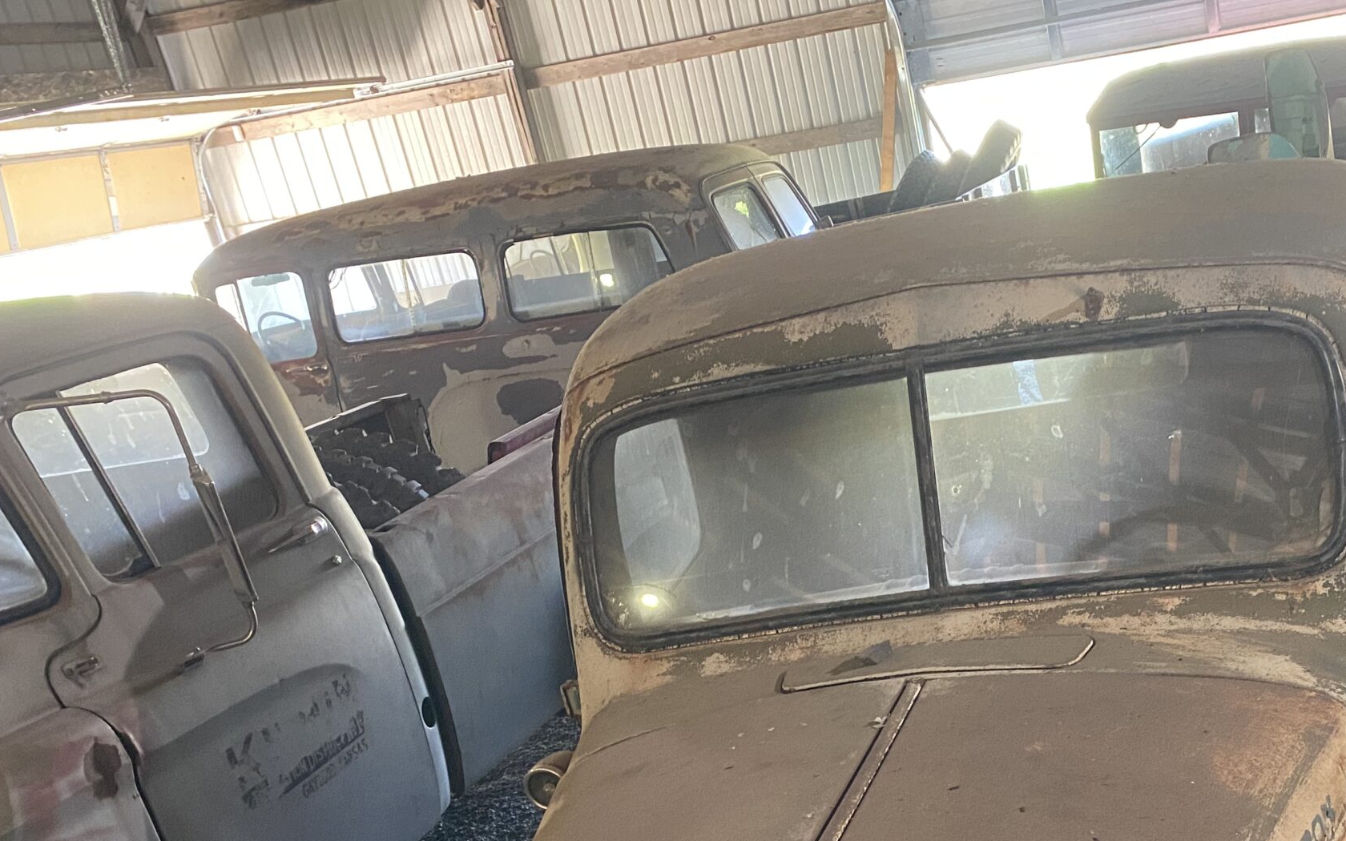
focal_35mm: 42
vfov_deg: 29.5
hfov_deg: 45.7
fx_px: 1541
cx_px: 992
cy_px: 731
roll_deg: +9.9
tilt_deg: -22.3
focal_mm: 4.25
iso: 500
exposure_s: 1/60
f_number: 1.8
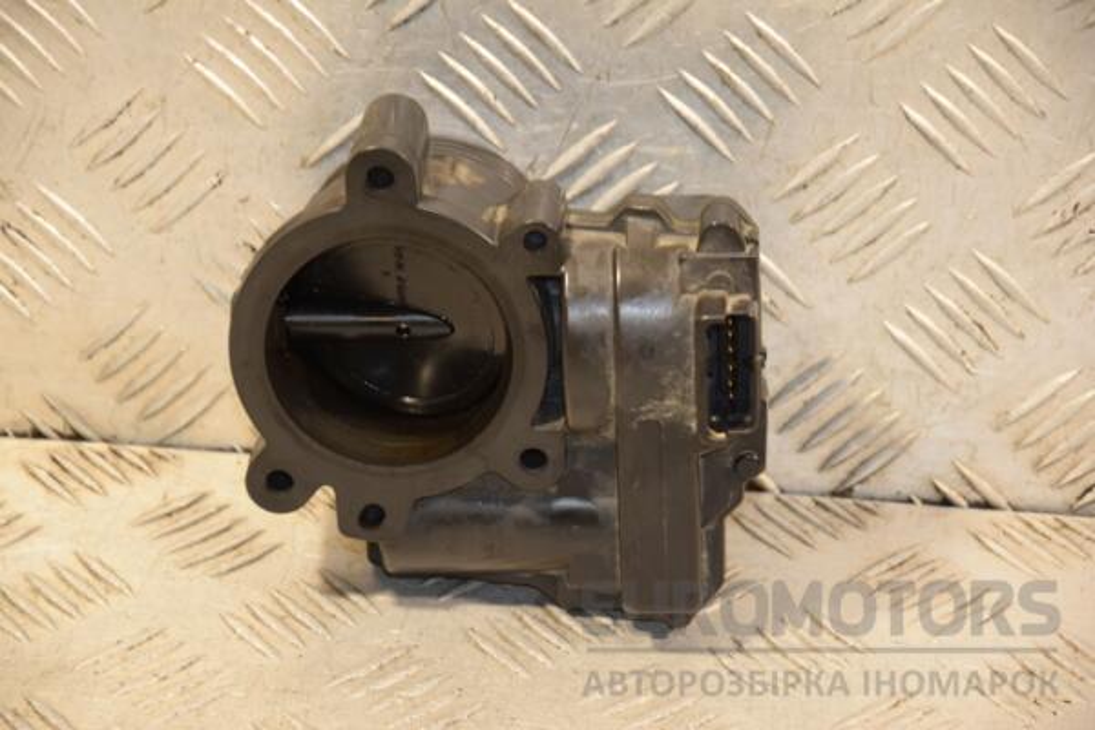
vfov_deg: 8.7
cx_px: 548
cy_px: 365
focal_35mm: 158
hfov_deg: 13.0
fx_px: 4790
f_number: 5.6
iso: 800
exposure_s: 1/100
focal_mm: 105
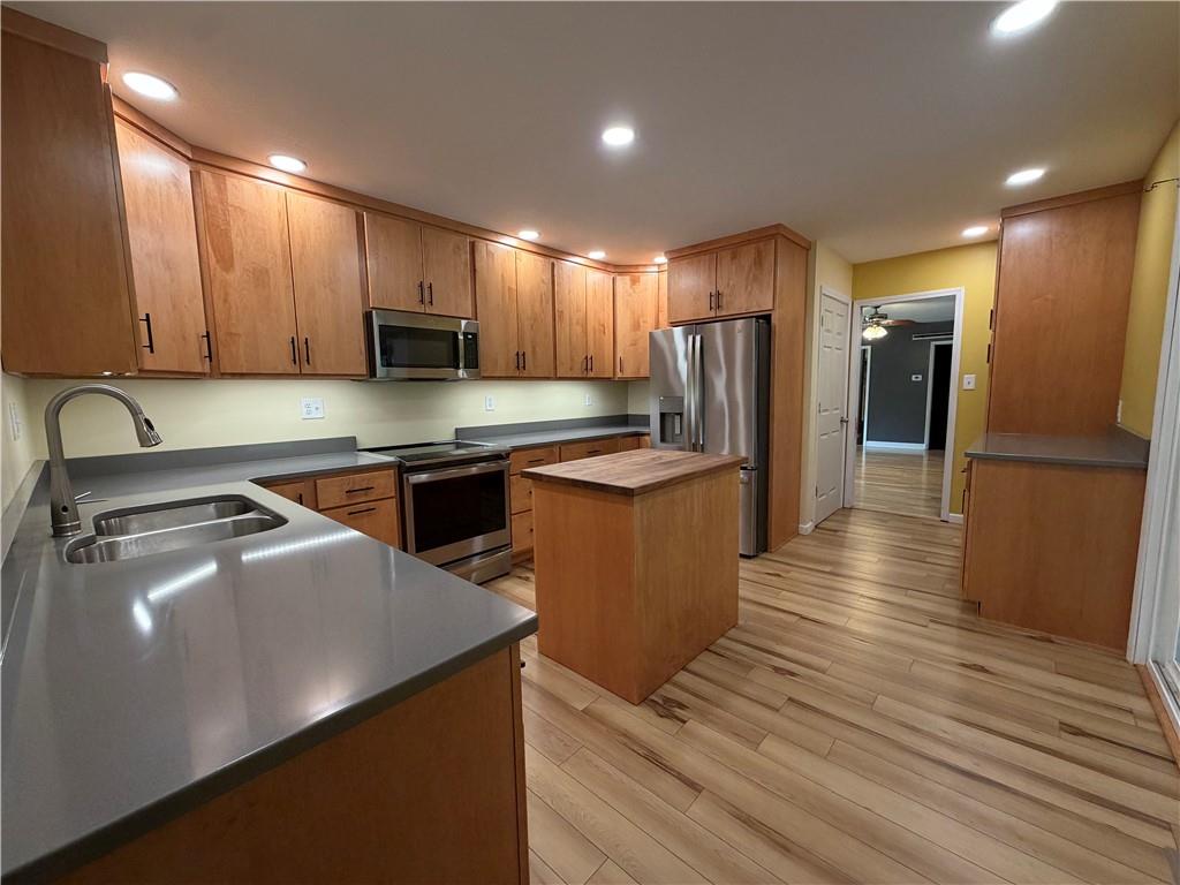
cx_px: 590
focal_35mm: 14
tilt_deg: -6.7
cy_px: 442
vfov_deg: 85.7
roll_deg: +1.2
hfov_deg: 102.1
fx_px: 477
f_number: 2.2
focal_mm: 2.22
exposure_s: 1/112
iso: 250
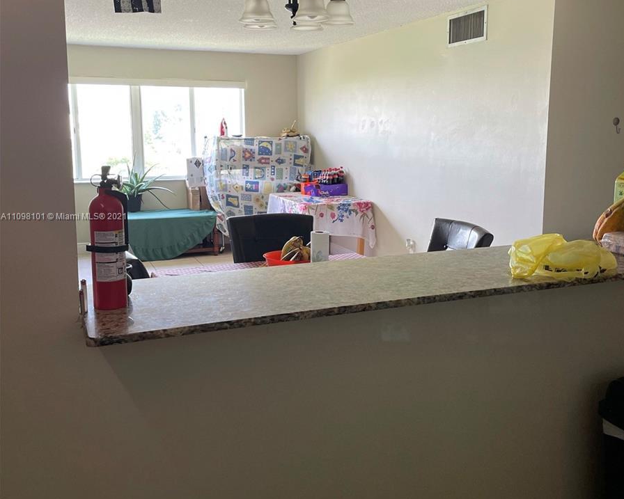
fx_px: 628
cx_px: 313
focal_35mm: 34
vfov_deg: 43.3
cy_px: 217
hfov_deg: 52.8
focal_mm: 4.2
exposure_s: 1/120
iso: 100
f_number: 1.6
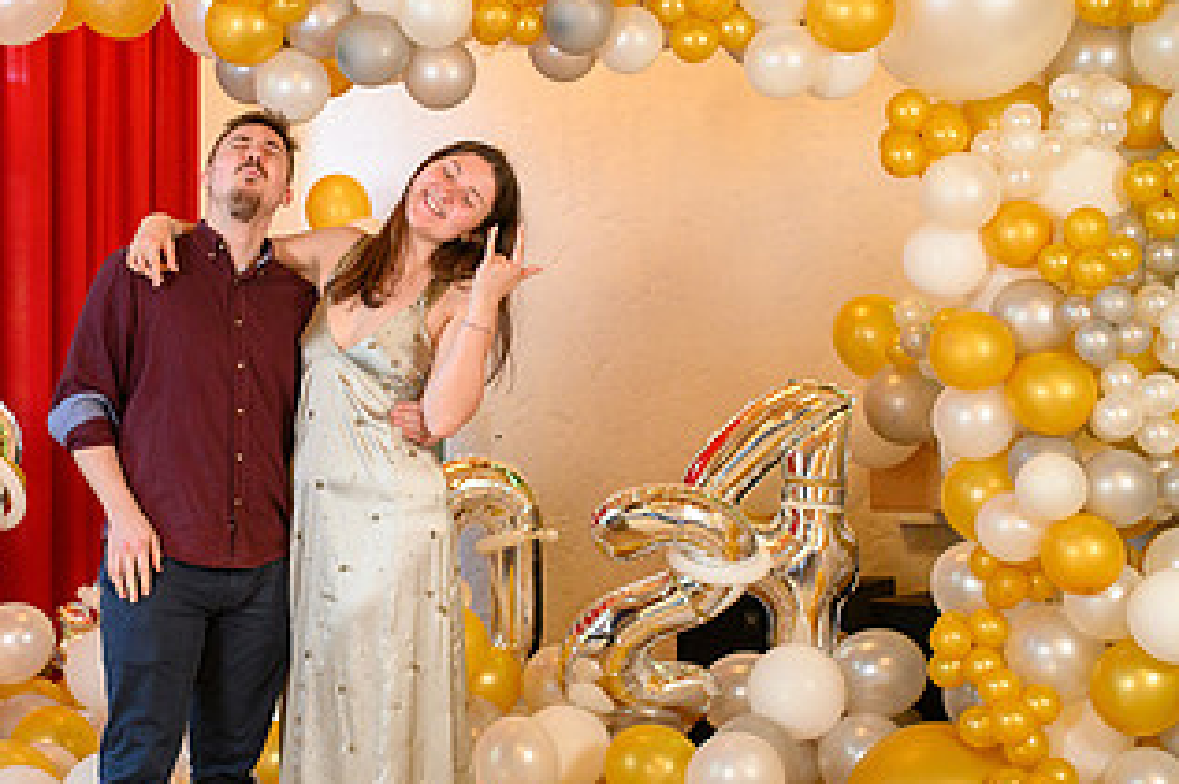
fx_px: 2095
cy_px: 368
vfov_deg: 21.2
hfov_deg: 30.9
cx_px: 301
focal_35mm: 64
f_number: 3.5
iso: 1250
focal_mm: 35
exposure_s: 1/100
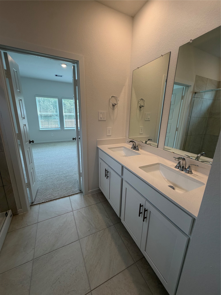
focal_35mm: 14
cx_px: 110
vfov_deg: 102.1
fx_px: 119
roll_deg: -1.1
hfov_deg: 85.7
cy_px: 148
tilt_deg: -15.5
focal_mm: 2.22
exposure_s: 1/120
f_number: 2.2
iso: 100
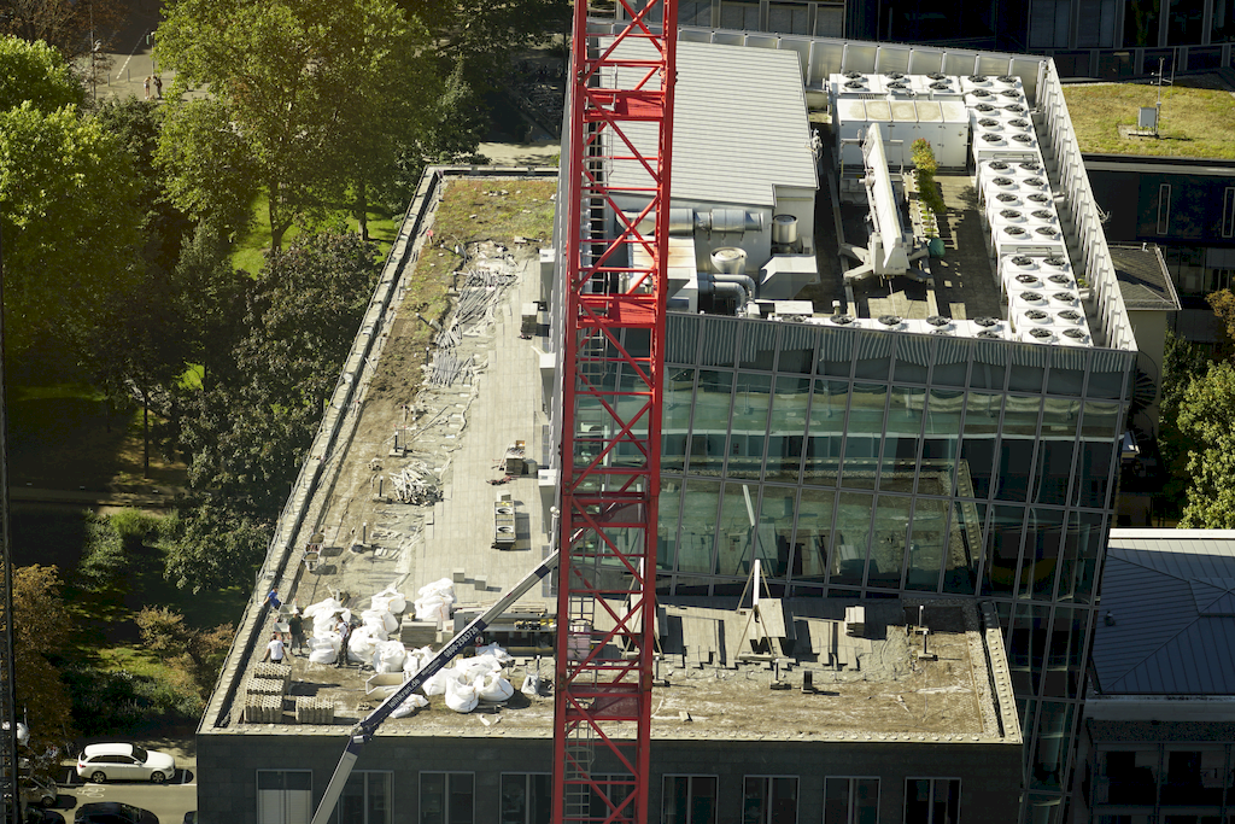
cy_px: 412
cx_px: 618
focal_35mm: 128
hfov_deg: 16.1
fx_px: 4374
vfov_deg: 10.8
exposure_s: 1/160
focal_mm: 85
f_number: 5
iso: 100
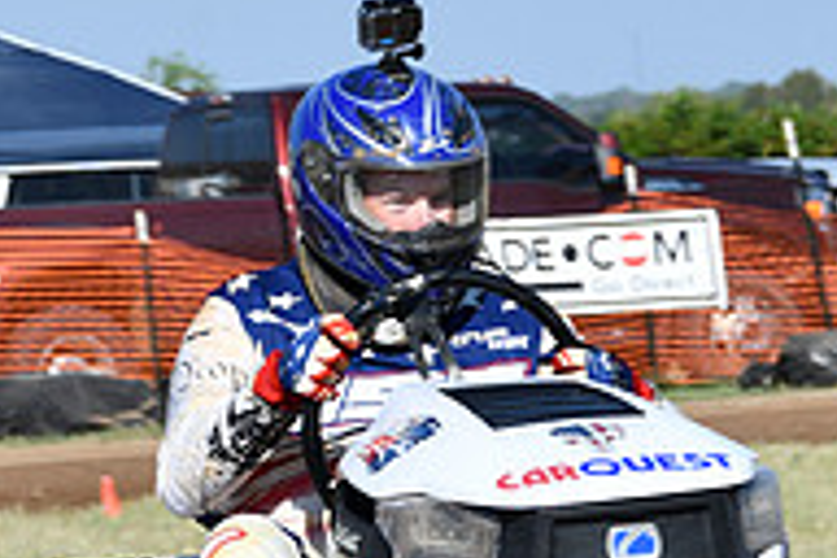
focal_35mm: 408
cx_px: 597
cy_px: 447
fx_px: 9485
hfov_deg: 5.1
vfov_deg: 3.4
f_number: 9
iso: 100
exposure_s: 1/320
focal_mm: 90
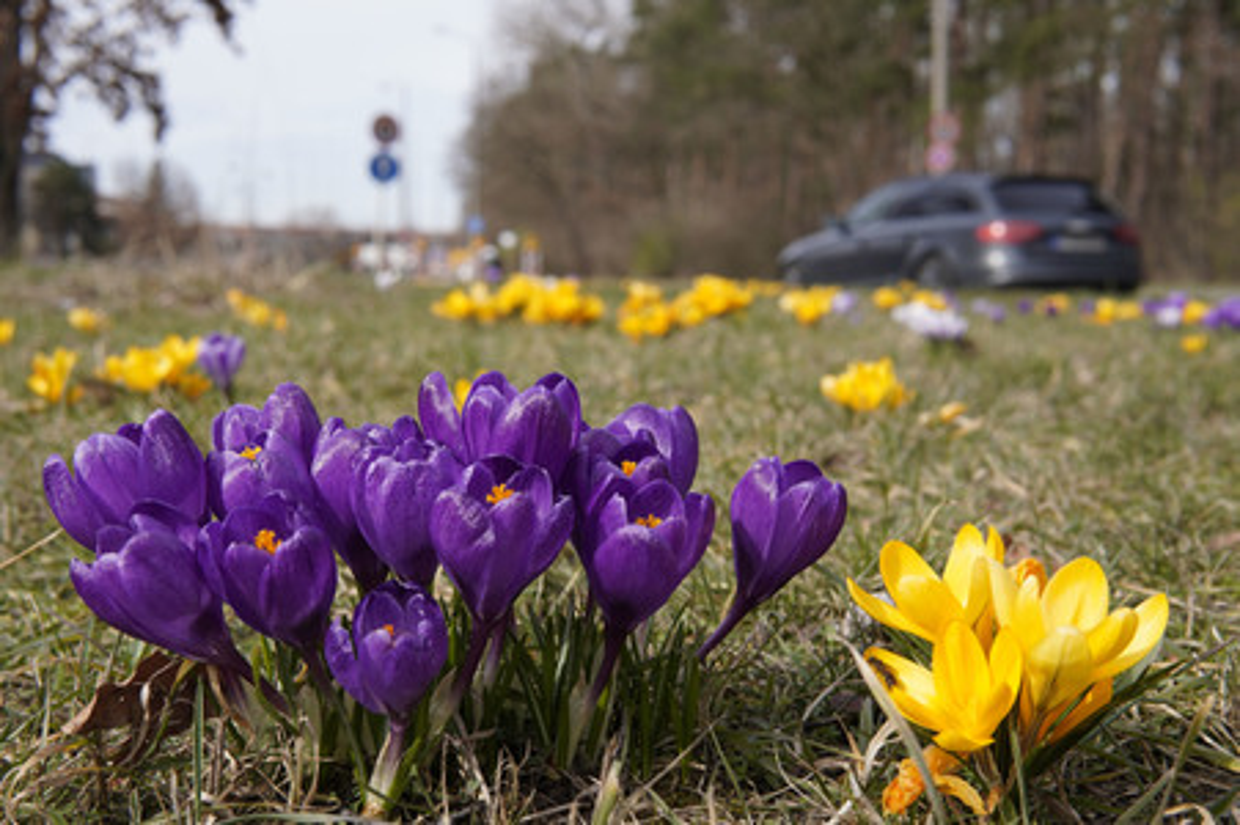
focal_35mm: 45
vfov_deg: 29.8
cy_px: 412
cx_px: 620
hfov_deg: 43.6
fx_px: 1549
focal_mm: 30
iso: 100
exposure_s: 1/200
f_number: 7.1
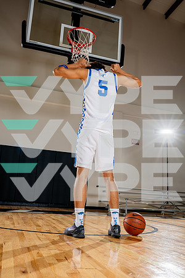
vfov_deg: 55.8
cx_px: 92
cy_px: 139
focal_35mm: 34
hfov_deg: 38.9
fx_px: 262
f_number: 8
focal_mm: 34
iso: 250
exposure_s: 1/250
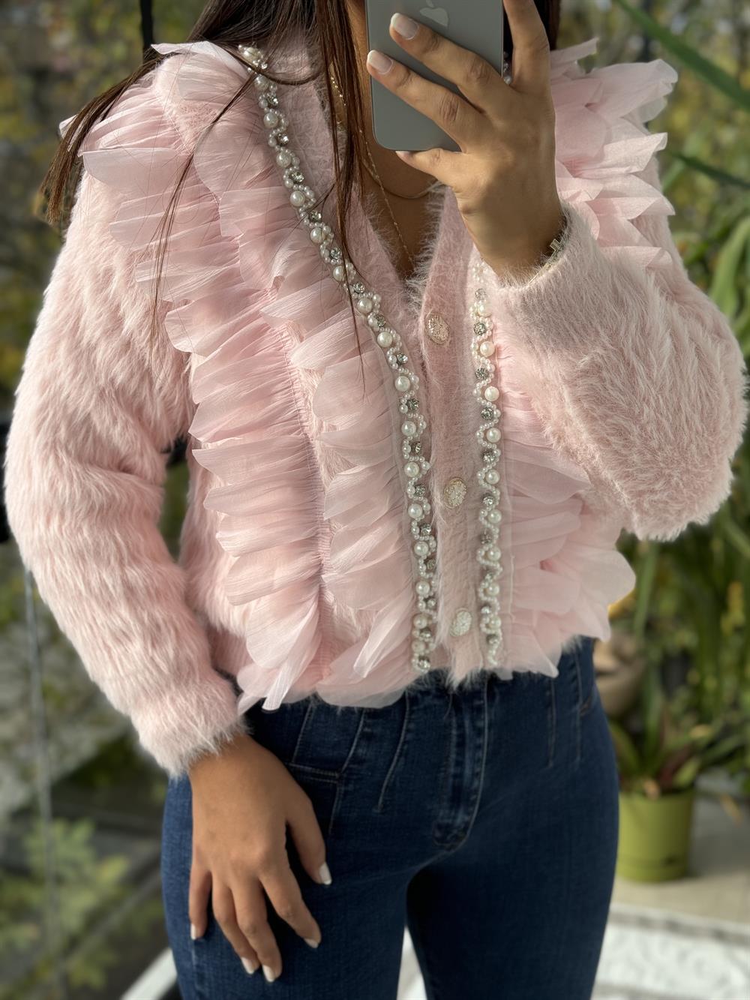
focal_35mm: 48
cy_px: 500
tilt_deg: -28.1
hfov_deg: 30.3
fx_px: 1386
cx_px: 375
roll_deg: +1.7
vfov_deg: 39.7
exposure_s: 1/549
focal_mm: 6.76
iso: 64
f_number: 1.78
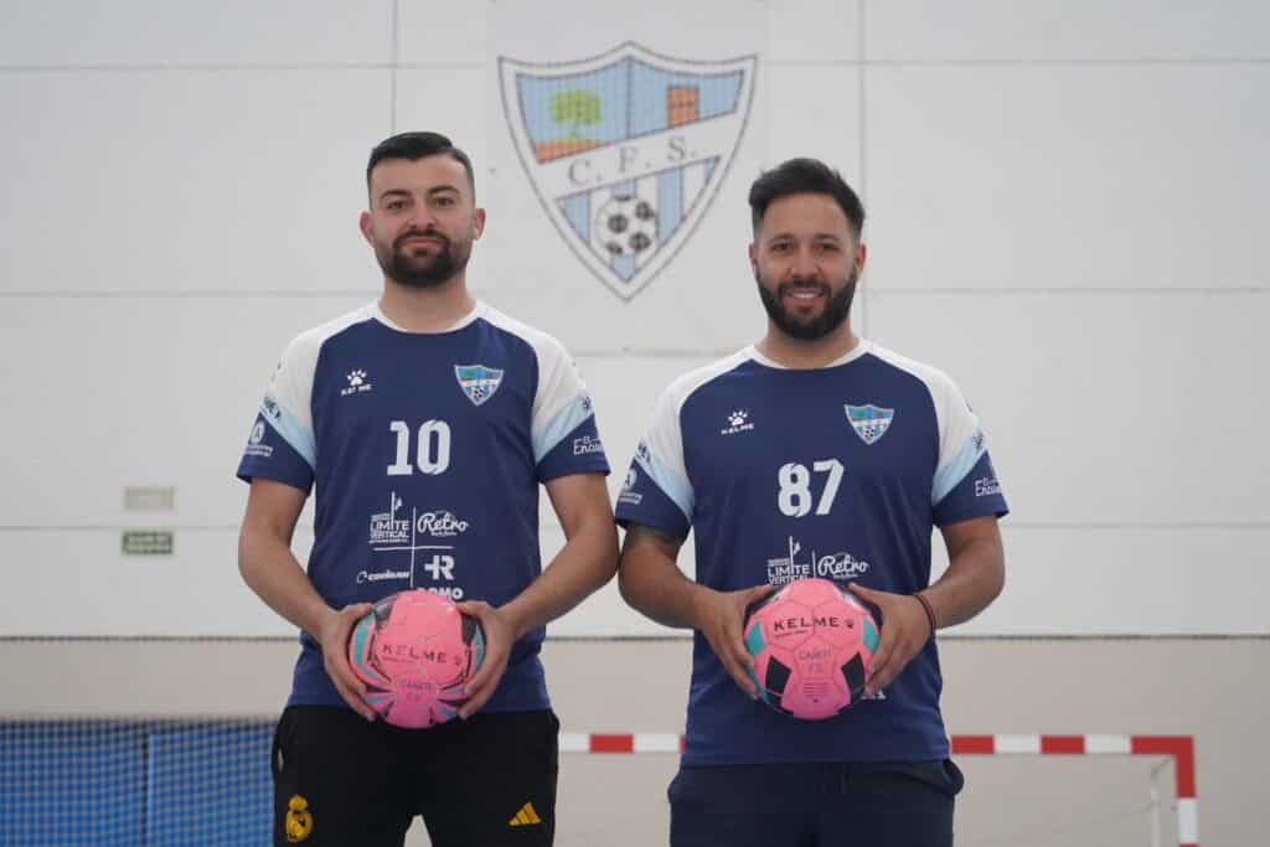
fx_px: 3316
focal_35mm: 94
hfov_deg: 21.7
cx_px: 635
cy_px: 424
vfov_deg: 14.6
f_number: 5.6
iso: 5000
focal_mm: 94
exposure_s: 1/100
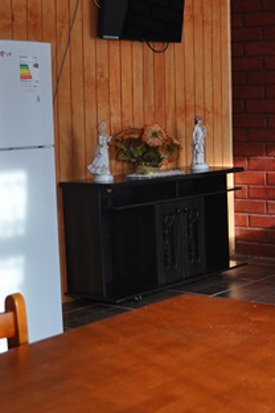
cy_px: 131
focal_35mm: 69
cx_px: 352
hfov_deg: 18.4
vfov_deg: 29.0
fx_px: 792
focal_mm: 18
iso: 450
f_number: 4
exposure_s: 1/60
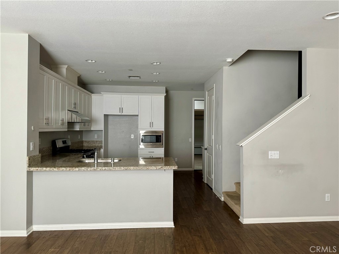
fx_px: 235
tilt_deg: -1.4
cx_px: 170
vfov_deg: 56.8
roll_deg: -0.6
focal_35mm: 24
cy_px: 127
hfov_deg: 71.6
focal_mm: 6.76
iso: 200
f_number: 1.78
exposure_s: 1/92
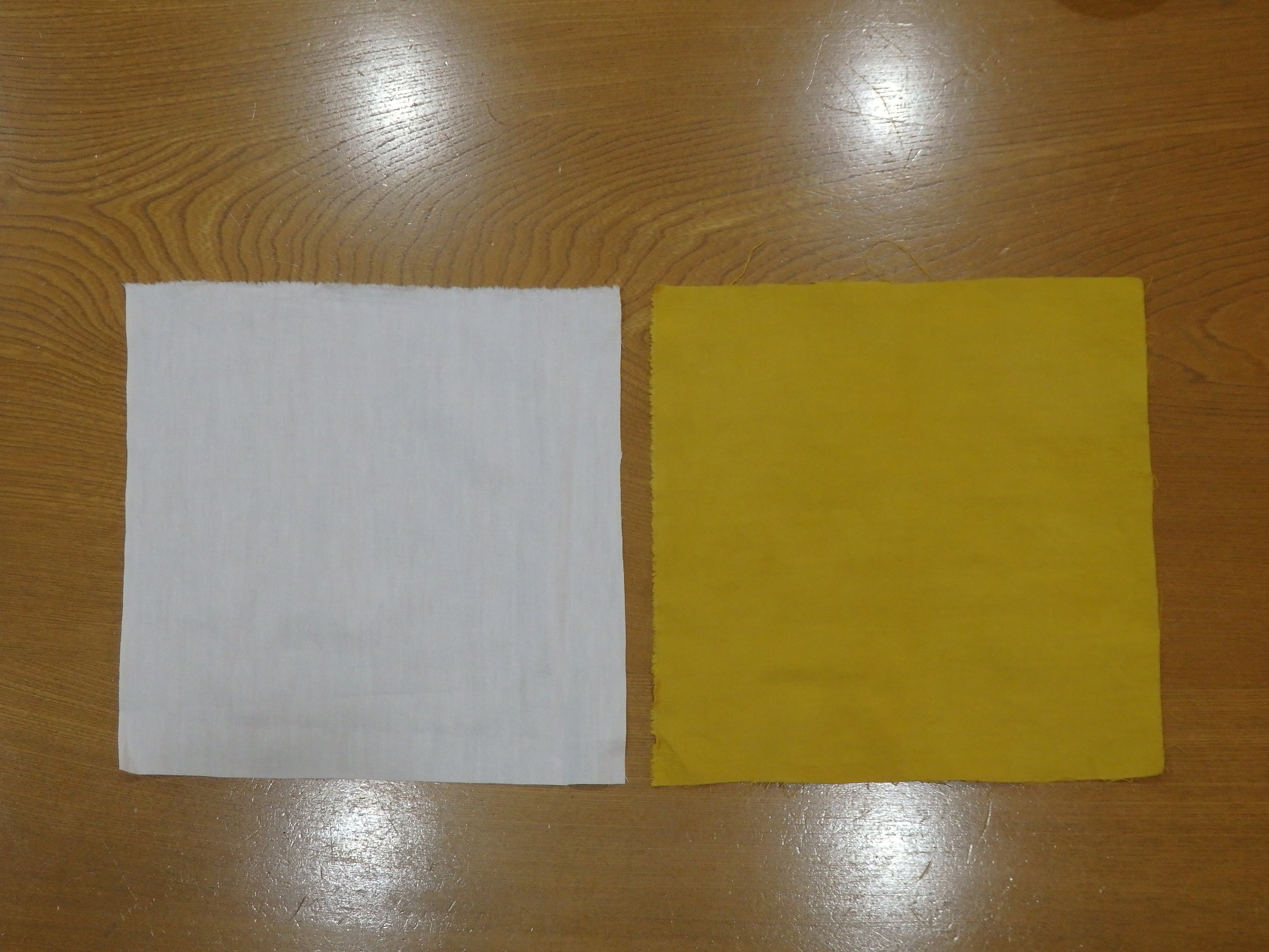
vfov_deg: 29.7
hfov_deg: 38.9
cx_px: 634
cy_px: 476
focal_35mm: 49
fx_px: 1796
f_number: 4
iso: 400
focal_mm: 8.9
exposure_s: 1/50
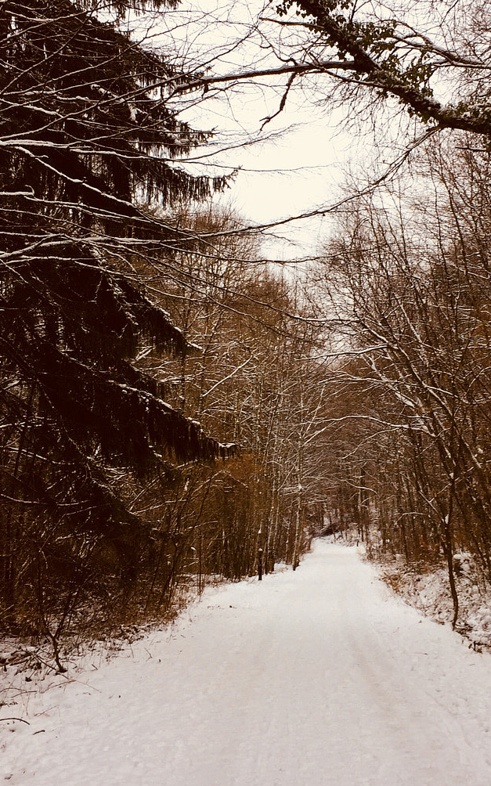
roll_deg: -1.3
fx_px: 1050
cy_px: 294
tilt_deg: +15.8
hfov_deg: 26.3
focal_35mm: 49
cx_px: 277
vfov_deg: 40.8
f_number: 2.2
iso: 40
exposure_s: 1/50
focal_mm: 4.15
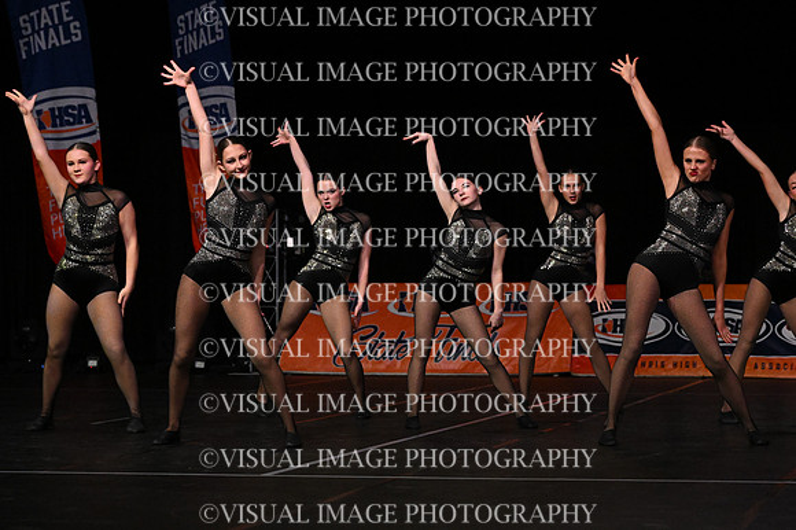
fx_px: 2718
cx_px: 398
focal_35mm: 123
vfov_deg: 11.1
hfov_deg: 16.7
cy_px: 265
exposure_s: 1/1000
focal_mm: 82
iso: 6400
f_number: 4
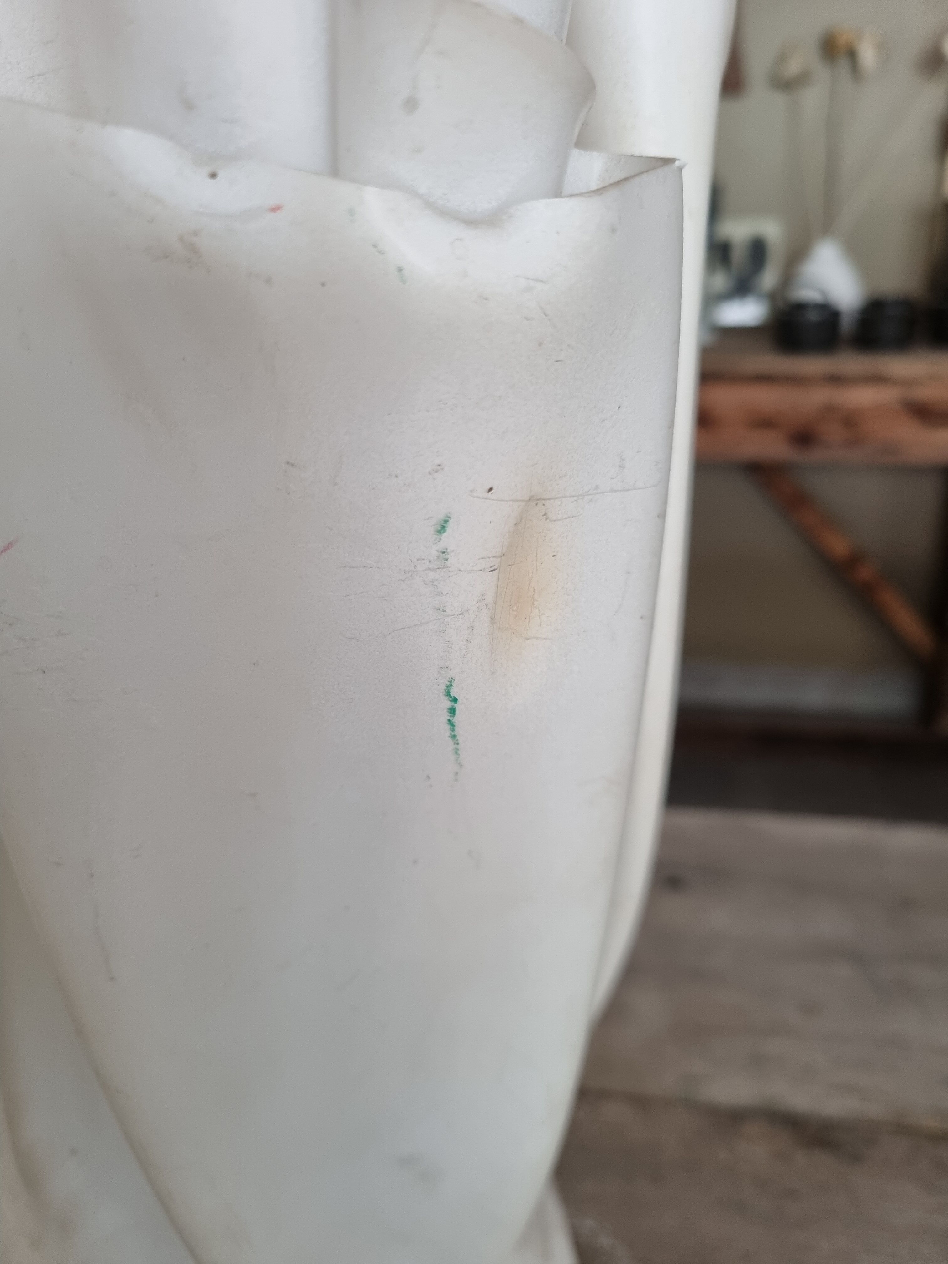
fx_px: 949
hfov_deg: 53.1
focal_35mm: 26
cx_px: 474
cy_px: 632
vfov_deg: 67.3
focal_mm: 5.4
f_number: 1.8
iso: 320
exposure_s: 1/100
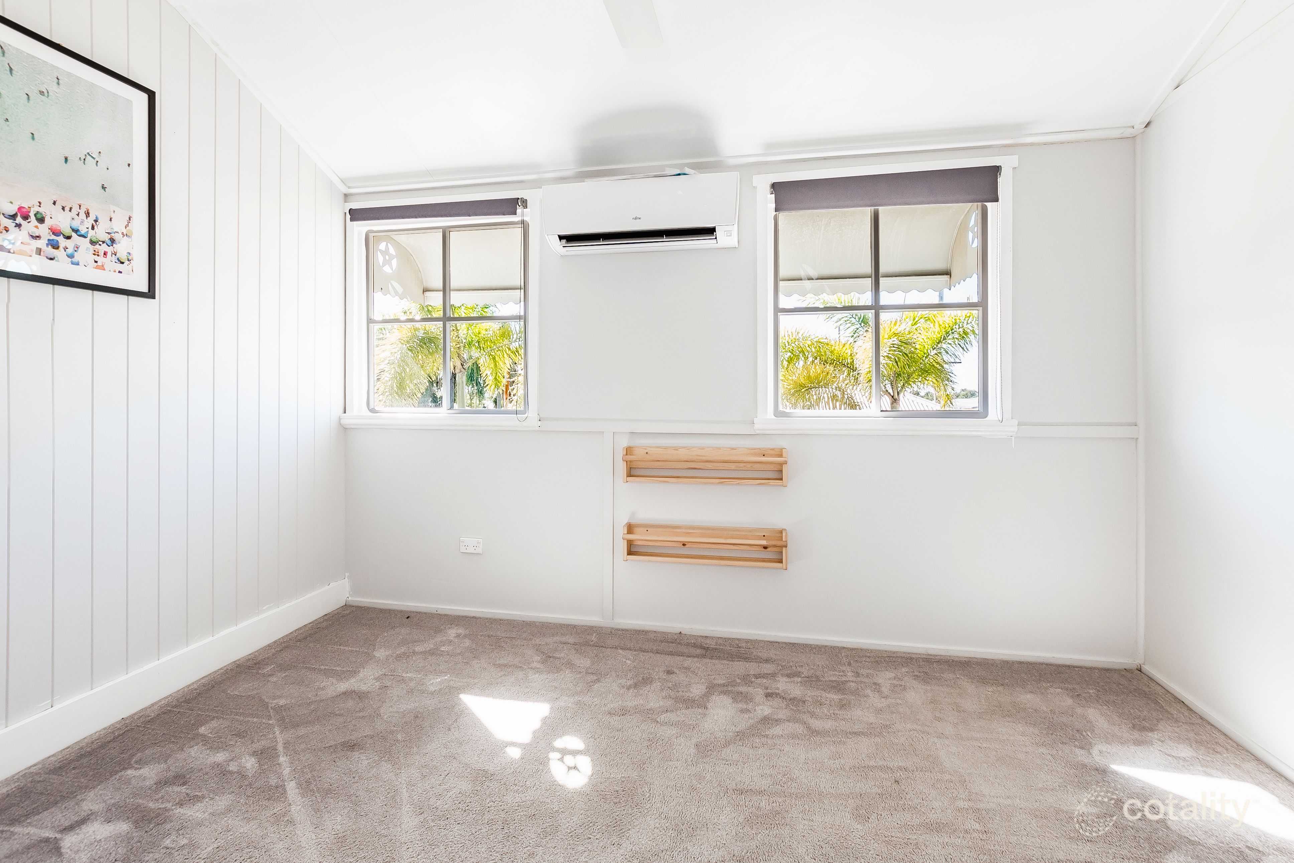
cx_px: 647
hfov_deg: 100.4
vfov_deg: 77.3
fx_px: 539
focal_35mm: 15
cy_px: 432
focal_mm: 10
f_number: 10
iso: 400
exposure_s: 1/100
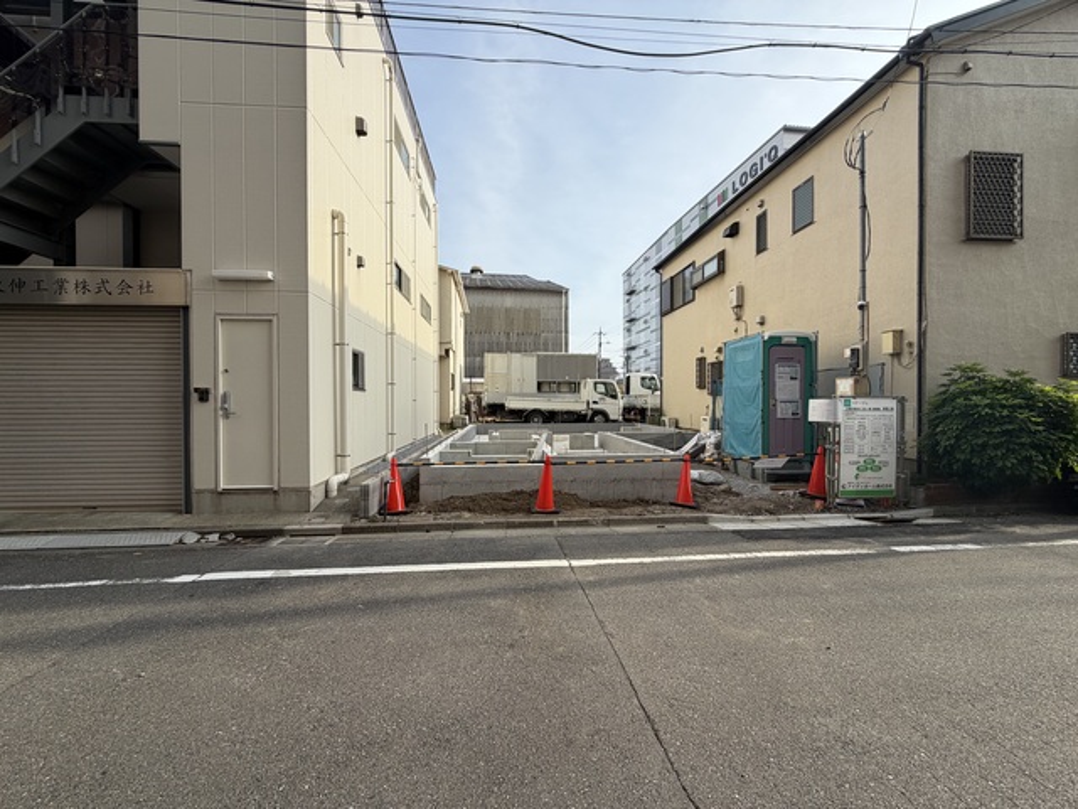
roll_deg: +0.4
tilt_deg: +0.2
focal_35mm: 14
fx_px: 436
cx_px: 539
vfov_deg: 85.7
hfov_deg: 102.1
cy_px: 404
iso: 32
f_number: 2.2
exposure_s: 1/770
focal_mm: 2.22
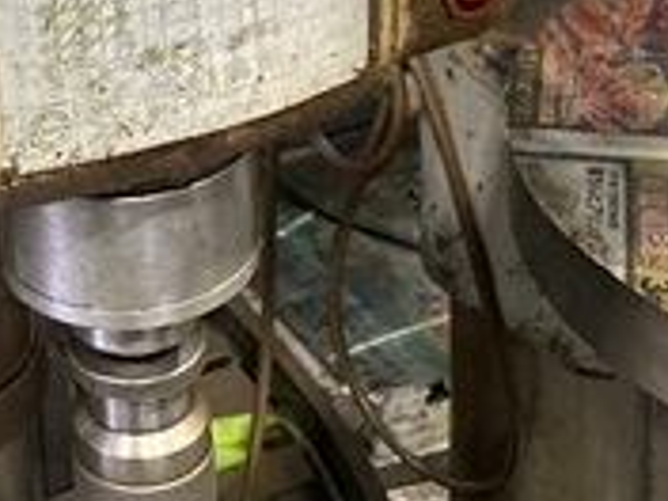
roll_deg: +4.0
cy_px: -194
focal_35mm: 102
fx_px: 1968
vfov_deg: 13.8
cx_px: 49
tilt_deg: -19.9
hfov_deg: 18.9
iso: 250
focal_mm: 3.99
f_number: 1.8
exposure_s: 1/40
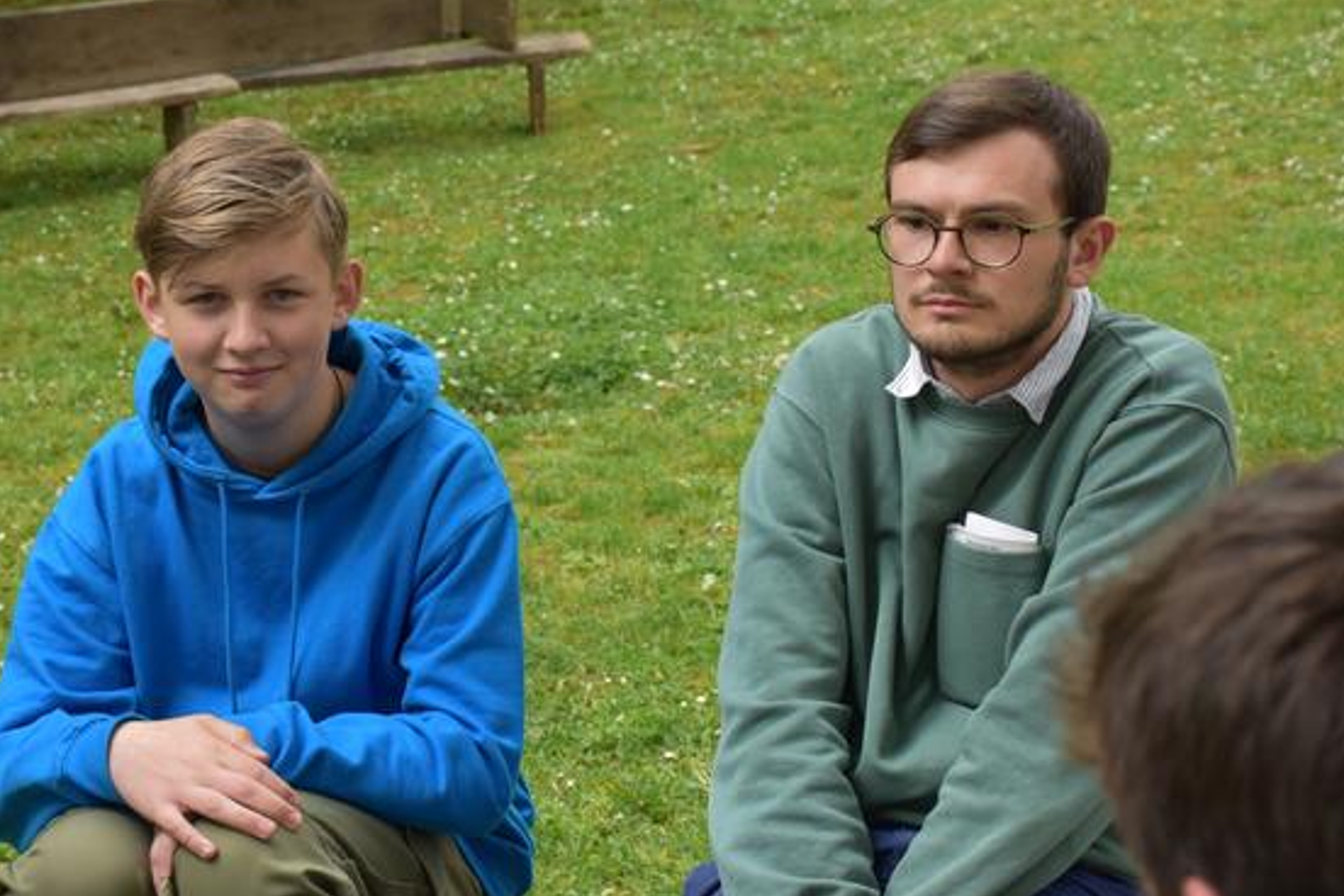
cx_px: 499
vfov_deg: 13.8
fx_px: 3696
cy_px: 393
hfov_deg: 20.6
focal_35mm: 99
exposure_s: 1/200
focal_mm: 52
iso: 400
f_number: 7.1
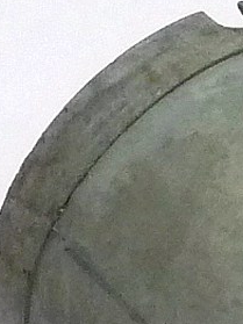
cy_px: 317
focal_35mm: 97
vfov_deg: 19.7
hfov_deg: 14.7
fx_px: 909
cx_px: 305
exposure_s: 1/30
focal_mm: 4.7
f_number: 3.4
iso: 250
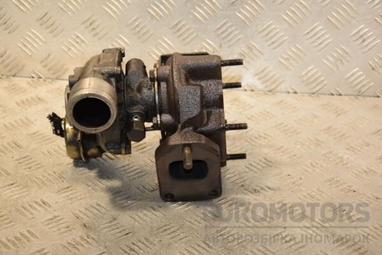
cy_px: 128
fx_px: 923
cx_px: 191
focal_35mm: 87
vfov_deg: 15.7
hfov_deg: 23.4
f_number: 5.6
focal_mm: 58
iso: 800
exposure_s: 1/200
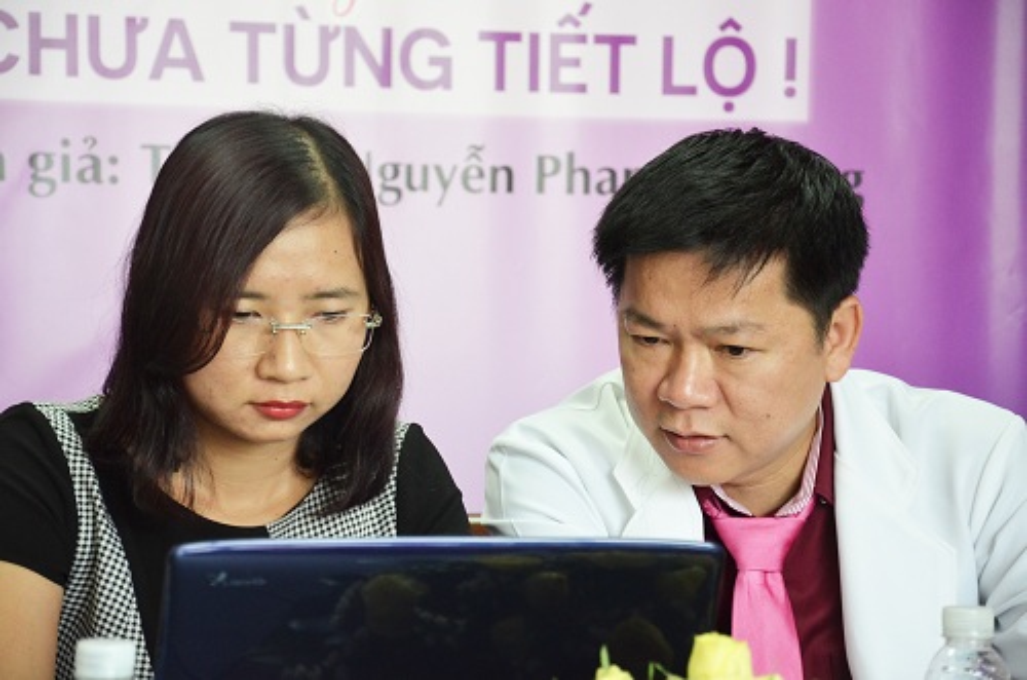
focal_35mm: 138
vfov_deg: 9.9
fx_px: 3928
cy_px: 340
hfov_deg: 14.9
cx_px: 514
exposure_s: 1/80
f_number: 5.6
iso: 1600
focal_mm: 92
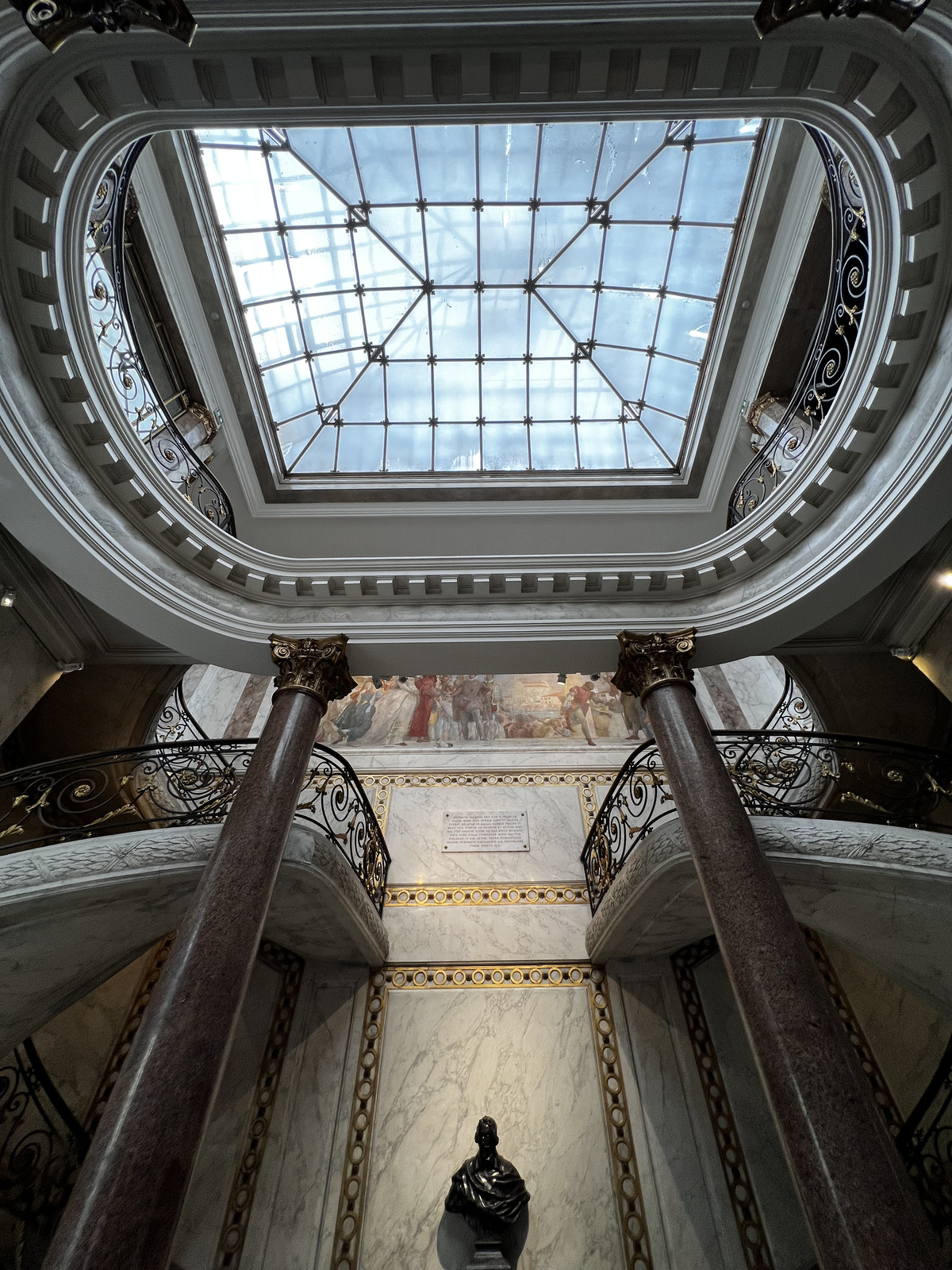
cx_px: 476
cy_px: 635
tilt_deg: +48.4
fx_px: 477
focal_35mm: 13
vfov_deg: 106.2
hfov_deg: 89.9
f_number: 1.8
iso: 64
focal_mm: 1.57
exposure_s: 1/111
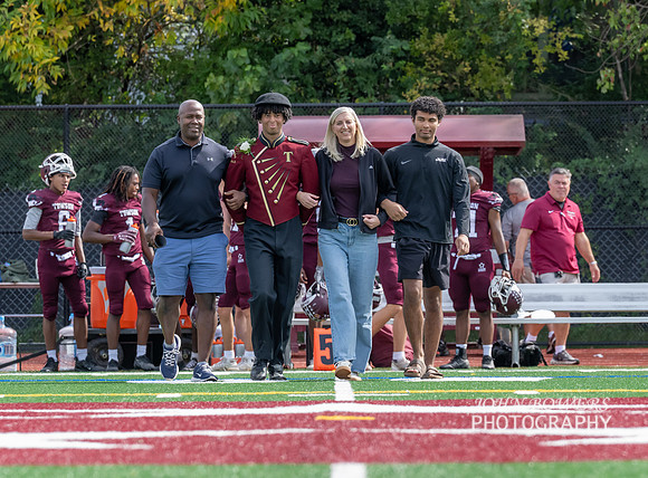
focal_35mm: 344
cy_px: 227
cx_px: 341
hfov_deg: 5.8
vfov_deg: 4.3
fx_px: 6411
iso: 720
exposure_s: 1/1000
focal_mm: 200
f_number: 5.6
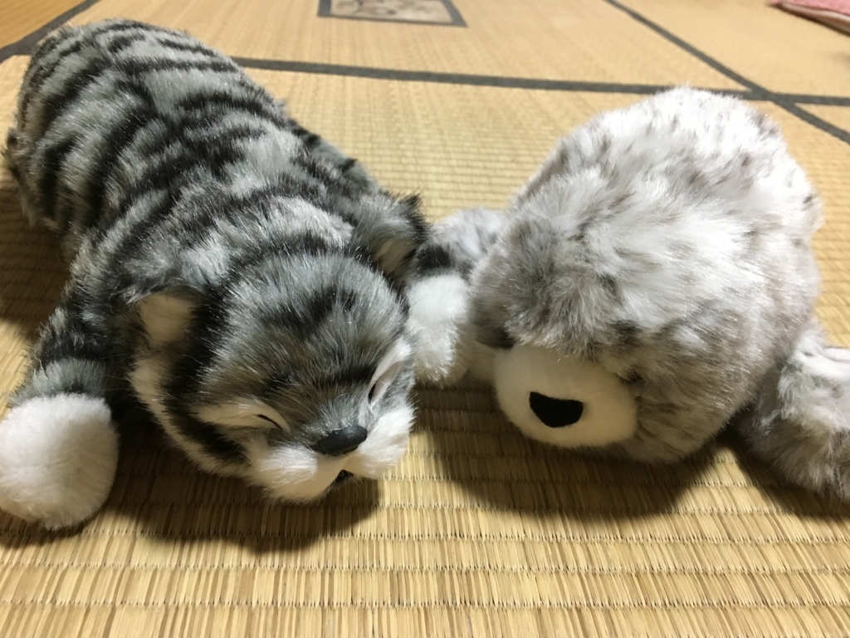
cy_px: 319
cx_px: 425
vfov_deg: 48.2
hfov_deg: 61.7
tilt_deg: -31.2
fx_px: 712
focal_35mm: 29
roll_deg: -6.8
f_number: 2.2
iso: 200
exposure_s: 1/24
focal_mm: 4.15
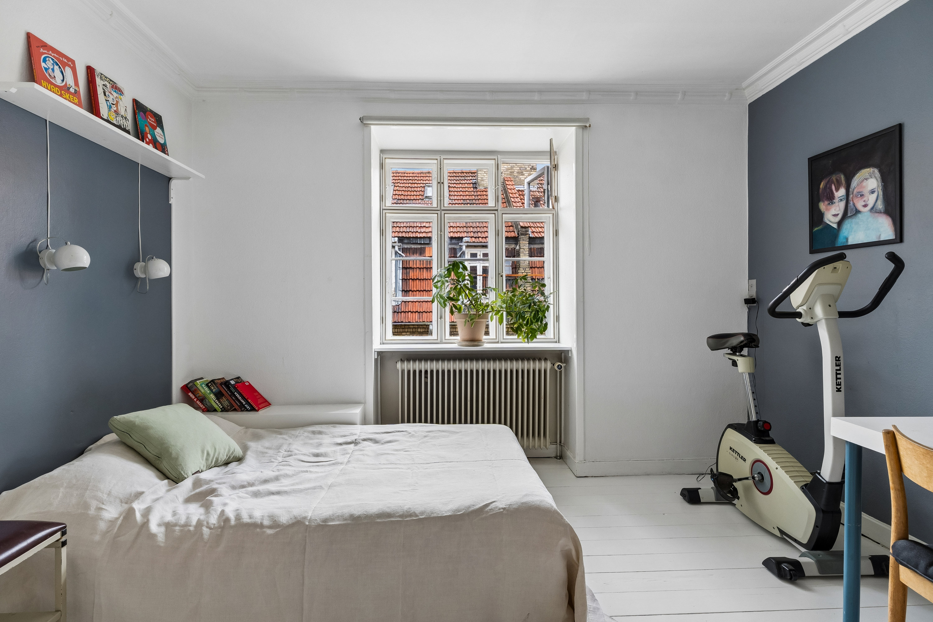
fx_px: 466
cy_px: 311
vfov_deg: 67.4
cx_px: 466
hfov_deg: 90.0
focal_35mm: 18
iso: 400
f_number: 7.1
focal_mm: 12
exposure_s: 1/13
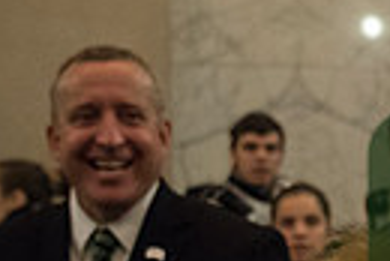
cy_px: 250
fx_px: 1160
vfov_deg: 12.7
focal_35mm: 107
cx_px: 594
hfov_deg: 17.1
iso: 8000
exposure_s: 1/320
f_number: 2.8
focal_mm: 24
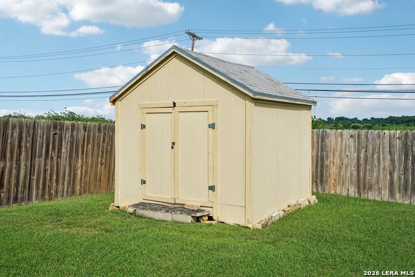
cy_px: 138
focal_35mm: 35
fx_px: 404
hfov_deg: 54.4
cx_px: 208
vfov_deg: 37.9
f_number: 8
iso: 200
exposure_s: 1/640
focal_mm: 35
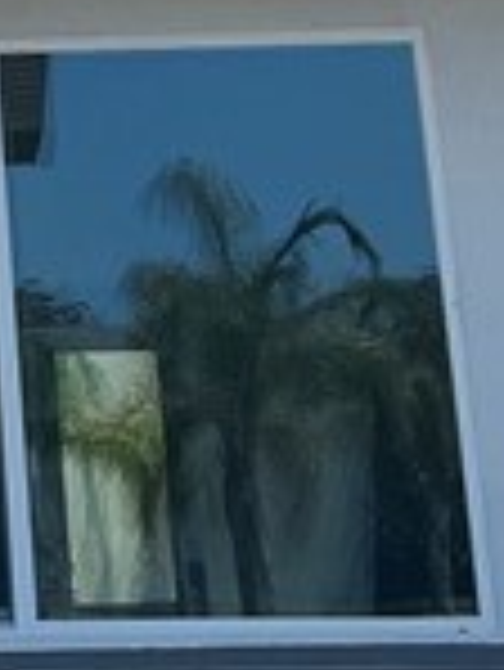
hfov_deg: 8.0
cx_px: -482
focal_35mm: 179
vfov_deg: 9.7
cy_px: -935
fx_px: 3470
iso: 50
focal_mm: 5.7
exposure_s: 1/4444
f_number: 1.5
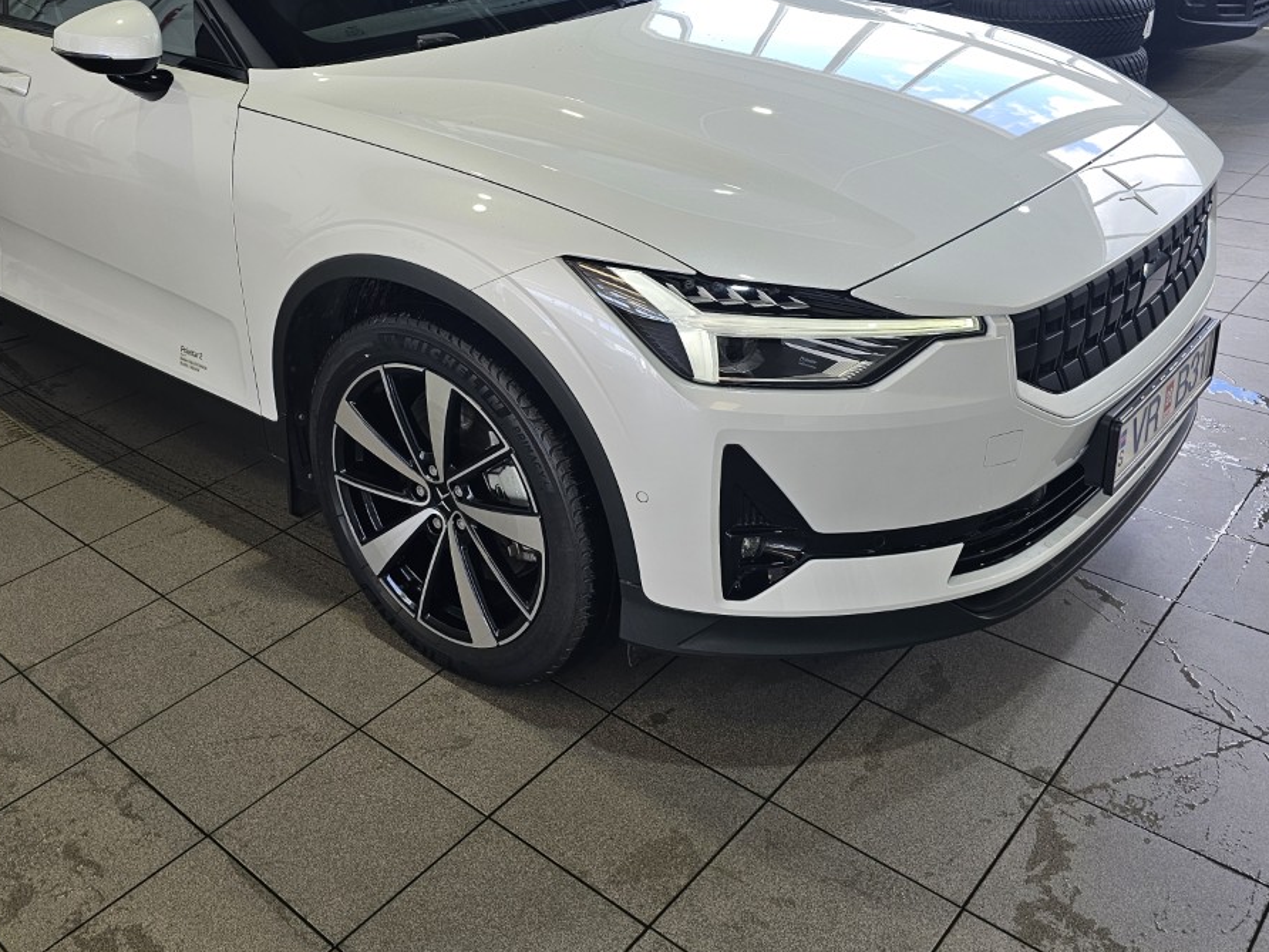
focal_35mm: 33
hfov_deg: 54.9
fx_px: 1210
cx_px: 505
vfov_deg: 42.2
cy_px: 296
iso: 25
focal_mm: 6.3
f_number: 1.7
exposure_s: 1/100
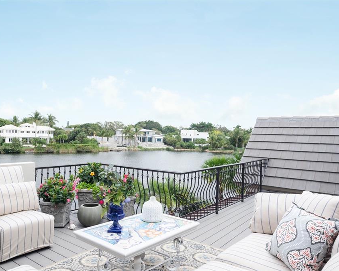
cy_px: 136
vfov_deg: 55.7
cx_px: 162
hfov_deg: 66.9
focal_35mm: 26
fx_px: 256
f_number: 10
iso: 200
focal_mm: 15
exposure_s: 1/100
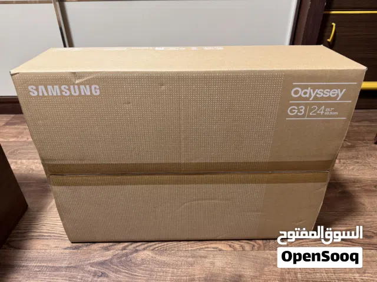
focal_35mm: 24
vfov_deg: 56.8
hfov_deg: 71.6
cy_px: 141
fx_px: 261
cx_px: 188
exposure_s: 1/50
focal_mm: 6.76
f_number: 1.78
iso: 320
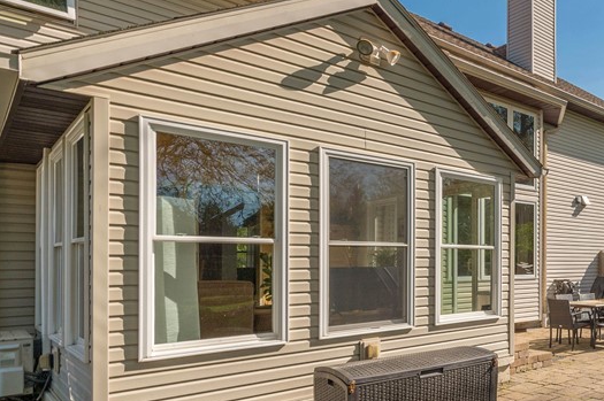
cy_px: 261
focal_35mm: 29
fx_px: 486
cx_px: 569
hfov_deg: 53.6
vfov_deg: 44.3
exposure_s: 1/800
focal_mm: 14
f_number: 9
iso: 200
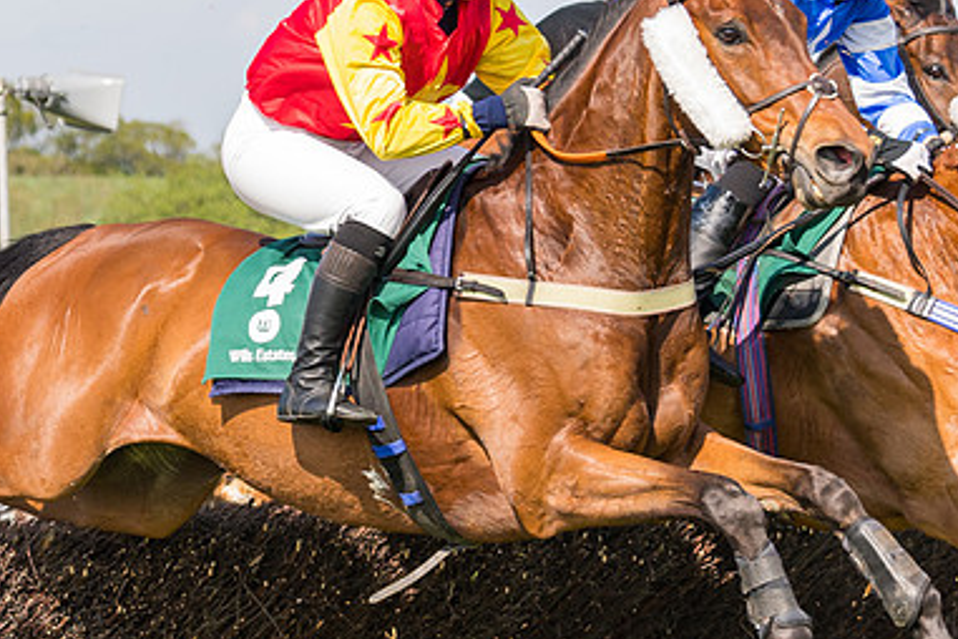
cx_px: 265
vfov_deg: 7.4
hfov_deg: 11.0
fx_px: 4949
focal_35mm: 186
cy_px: 337
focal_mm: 70
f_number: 4
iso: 400
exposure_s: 1/2500
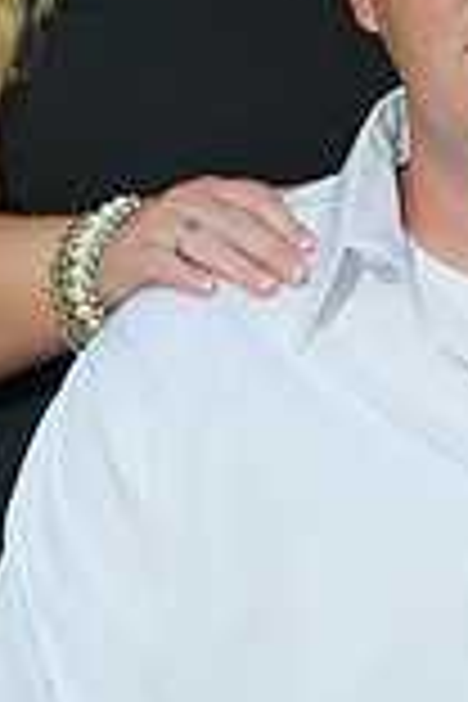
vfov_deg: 4.5
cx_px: 416
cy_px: 72
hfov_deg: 3.0
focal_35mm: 462
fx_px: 9008
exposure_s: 1/250
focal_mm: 160
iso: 320
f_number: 4.5
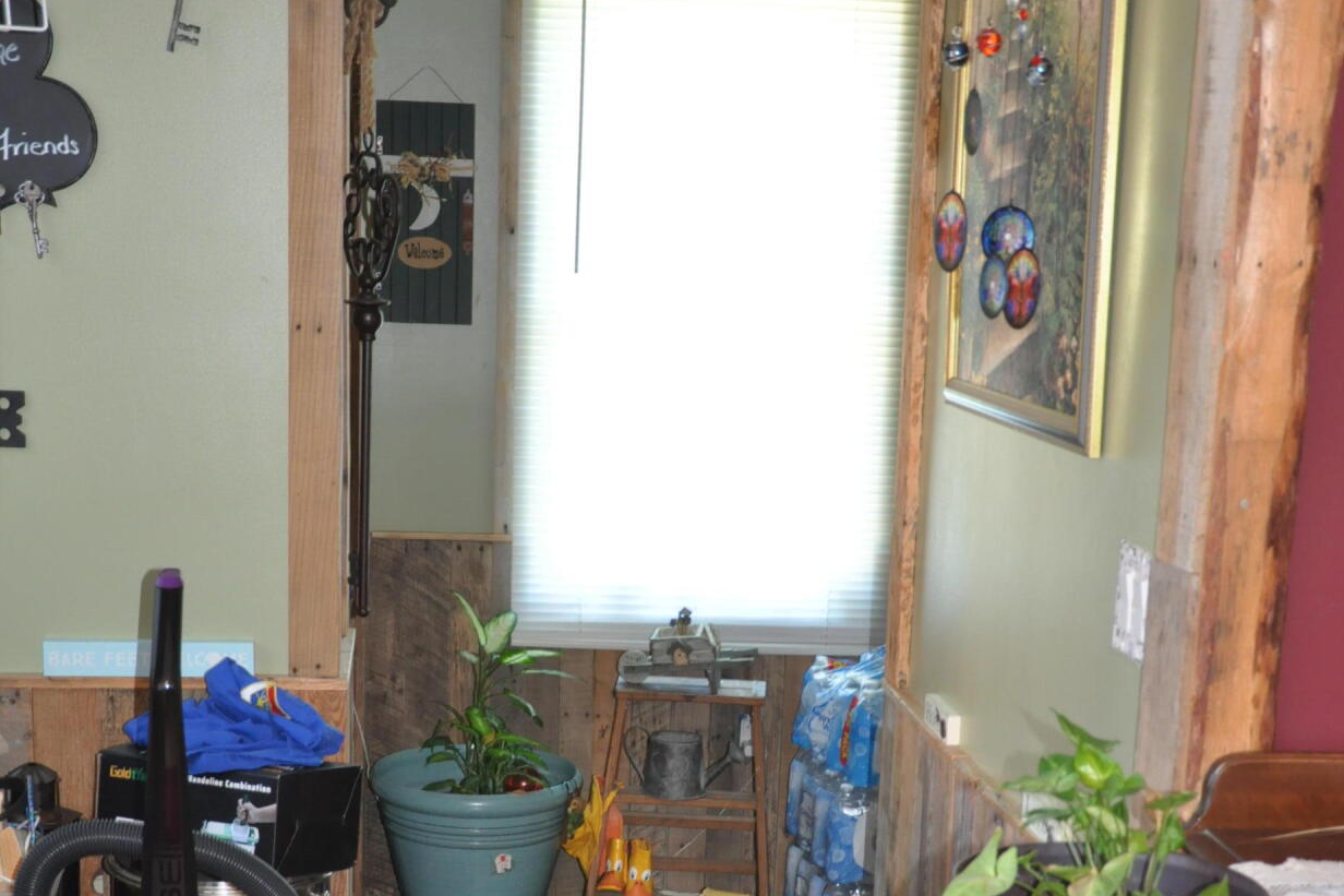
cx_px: 688
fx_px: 2270
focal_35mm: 61
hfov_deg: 33.0
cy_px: 714
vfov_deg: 22.0
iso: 800
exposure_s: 1/30
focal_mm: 25
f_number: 4
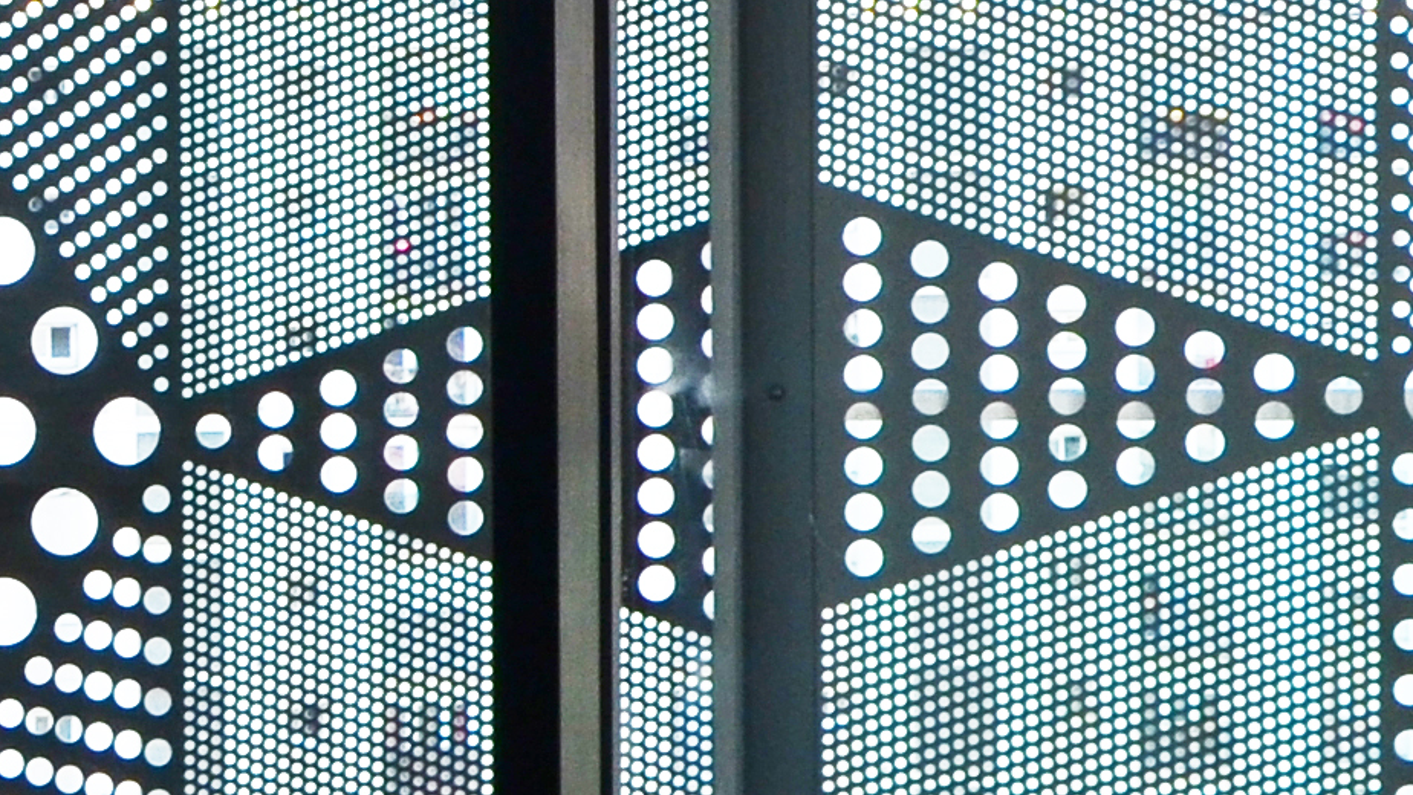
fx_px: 6895
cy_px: 190
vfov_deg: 6.6
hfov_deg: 11.5
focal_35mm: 184
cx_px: -284
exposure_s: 1/250
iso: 200
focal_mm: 22
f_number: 8
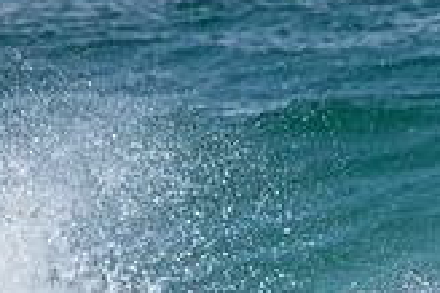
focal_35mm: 2831
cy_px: 480
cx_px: 676
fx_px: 34566
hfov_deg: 0.7
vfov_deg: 0.5
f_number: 11
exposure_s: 1/1600
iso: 2200
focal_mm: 800
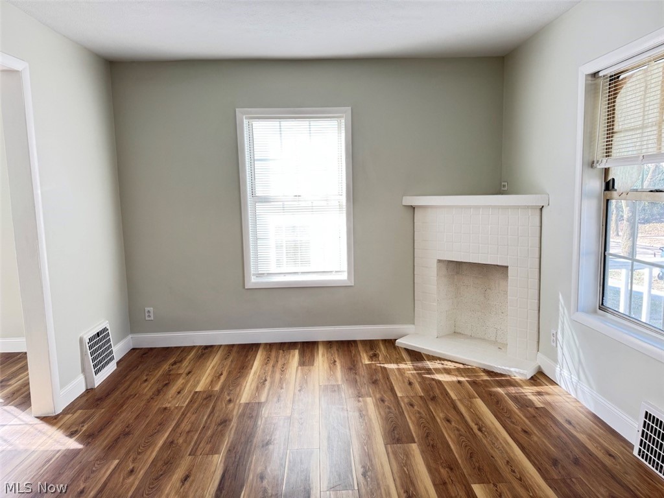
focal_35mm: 24
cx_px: 332
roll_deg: +1.3
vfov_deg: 56.8
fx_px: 460
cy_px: 249
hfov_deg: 71.6
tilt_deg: -7.2
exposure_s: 1/120
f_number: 1.78
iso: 100
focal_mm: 6.76
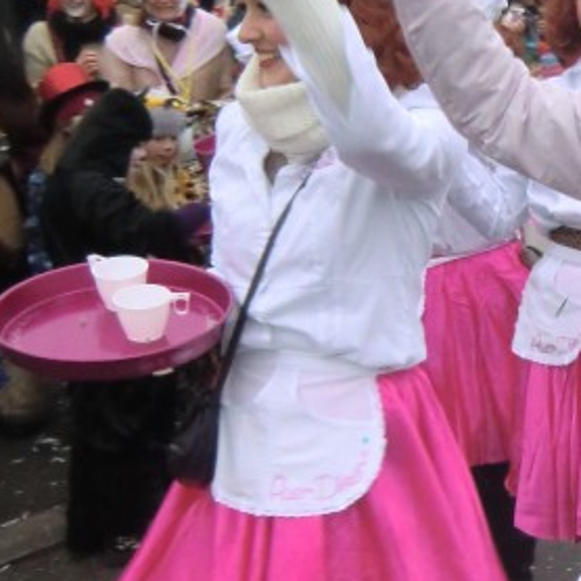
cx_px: 754
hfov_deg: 20.3
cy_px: 226
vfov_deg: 22.2
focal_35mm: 78
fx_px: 1481
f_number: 3.2
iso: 320
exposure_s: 1/60
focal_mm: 4.3
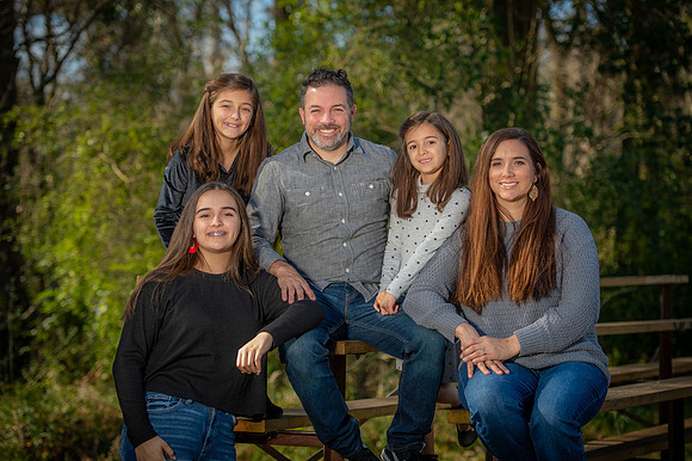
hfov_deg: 21.5
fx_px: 1825
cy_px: 230
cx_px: 346
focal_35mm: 95
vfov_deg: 14.4
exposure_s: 1/250
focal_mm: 95
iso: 50
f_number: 3.5
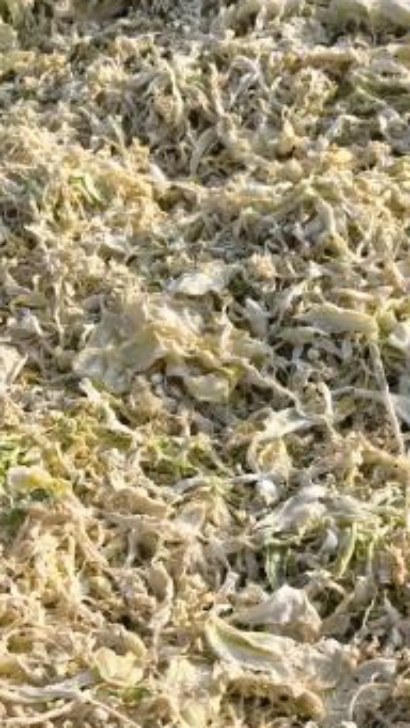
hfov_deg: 13.1
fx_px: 1777
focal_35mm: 92
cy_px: 633
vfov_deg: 22.7
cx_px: 372
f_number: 2
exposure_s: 1/1709
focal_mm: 6.98
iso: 50
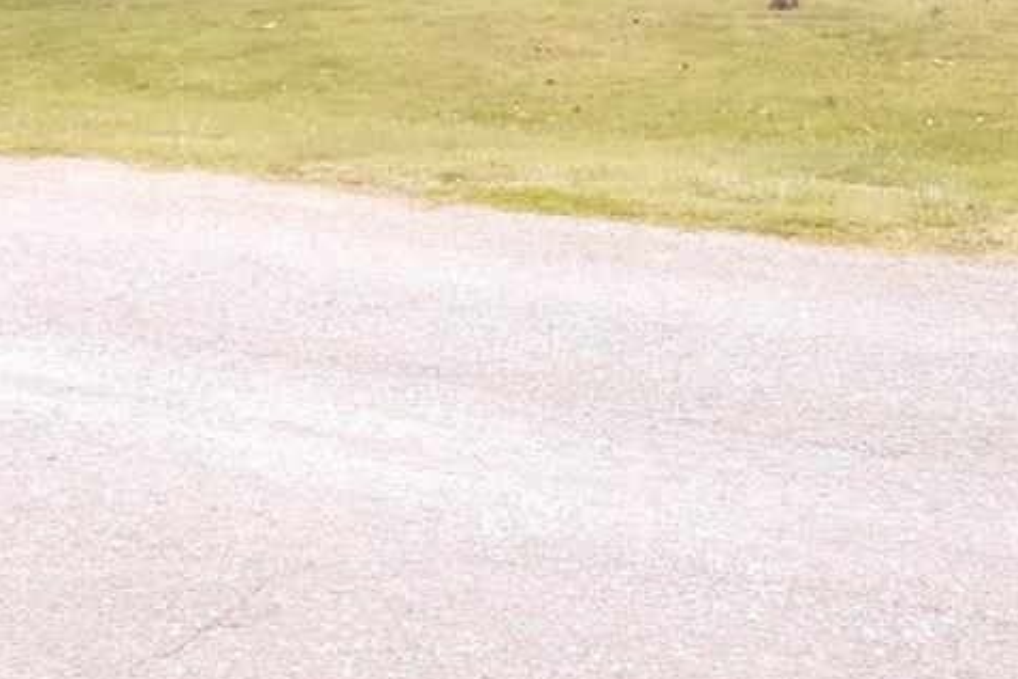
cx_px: 576
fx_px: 1640
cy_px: -41
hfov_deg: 34.4
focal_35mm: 58
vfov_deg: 22.3
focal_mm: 4.25
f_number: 1.7
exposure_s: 1/1000
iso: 100
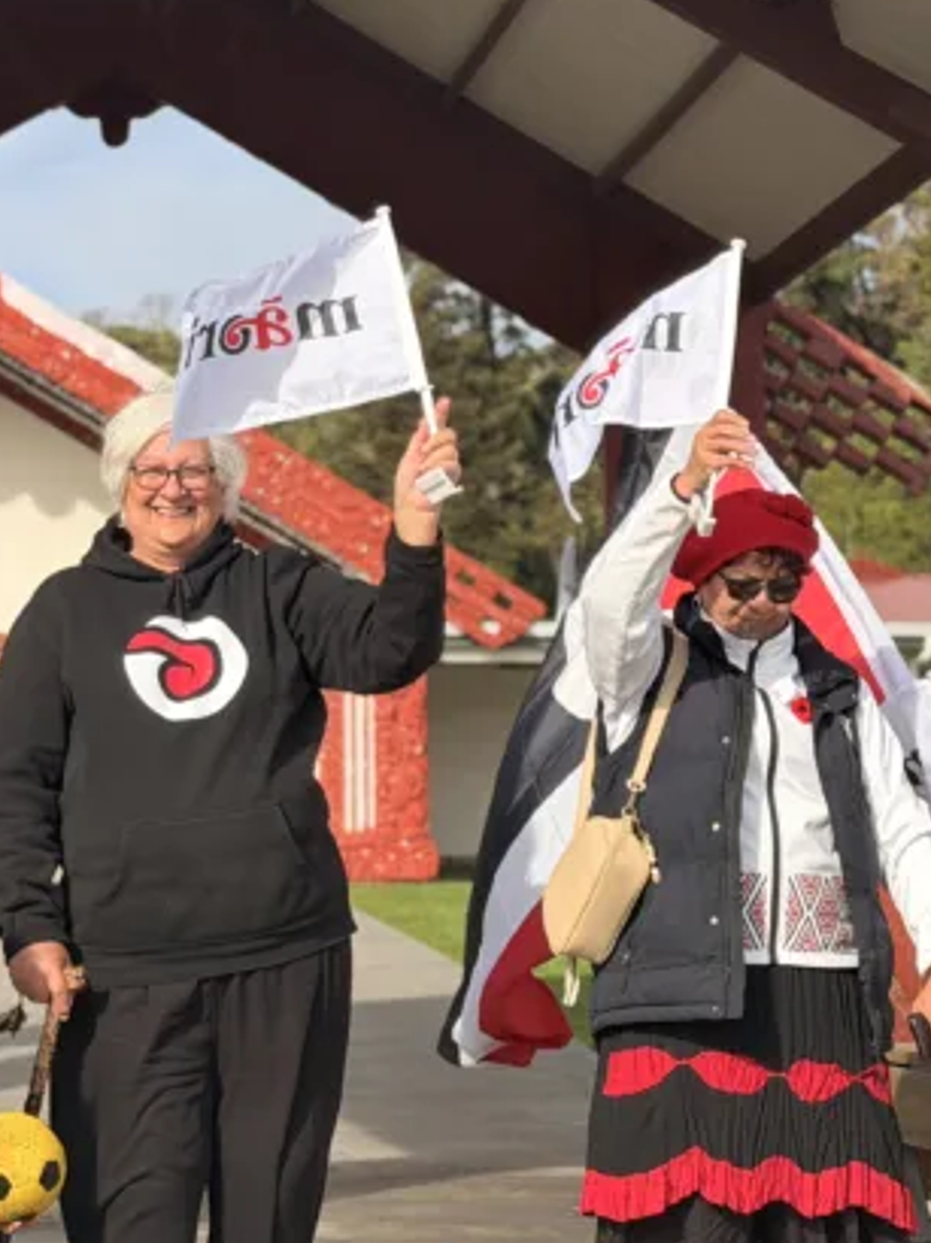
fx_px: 3231
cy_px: 537
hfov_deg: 16.3
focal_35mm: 90
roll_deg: +0.3
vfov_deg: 21.8
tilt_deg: +6.4
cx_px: 282
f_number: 1.78
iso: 64
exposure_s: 1/3226
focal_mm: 6.76
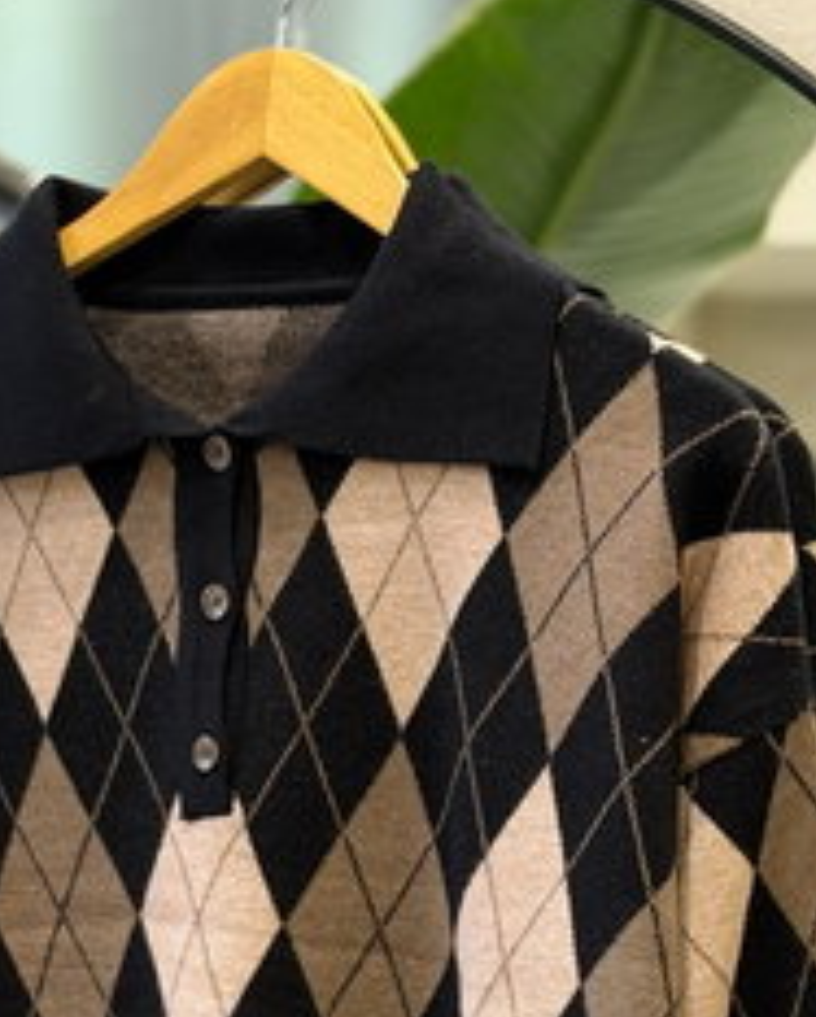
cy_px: 936
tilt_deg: -9.3
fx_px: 3224
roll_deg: -0.8
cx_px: 297
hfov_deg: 14.4
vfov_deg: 17.6
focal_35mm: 107
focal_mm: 6.76
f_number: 1.78
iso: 200
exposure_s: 1/50
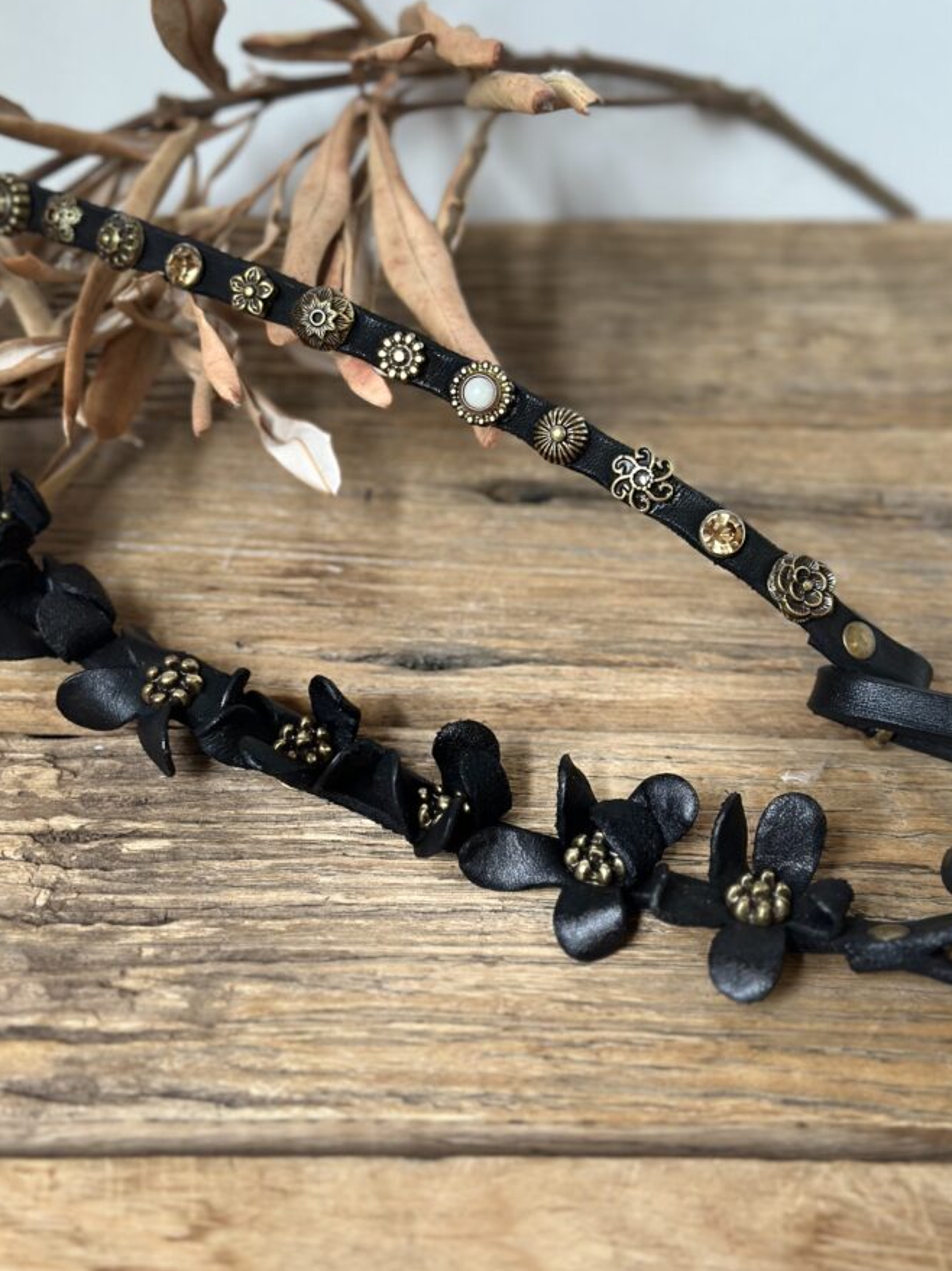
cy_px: 583
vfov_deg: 34.3
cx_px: 482
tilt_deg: -40.2
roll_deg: -1.8
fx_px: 2054
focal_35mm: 56
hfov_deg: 26.1
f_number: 1.78
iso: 125
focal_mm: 6.86
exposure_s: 1/100
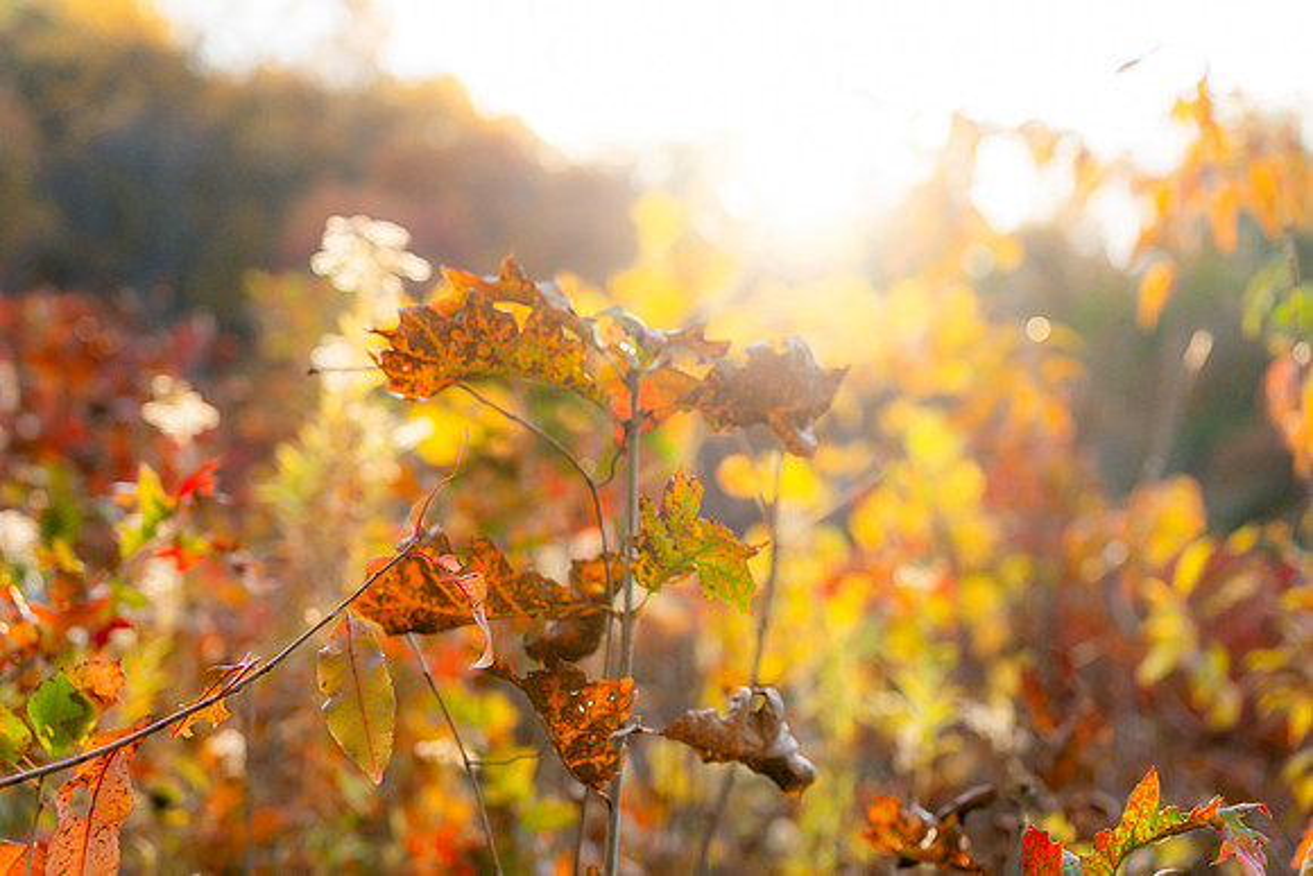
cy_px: 438
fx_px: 3830
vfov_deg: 13.0
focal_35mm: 105
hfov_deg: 19.5
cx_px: 656
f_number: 4.5
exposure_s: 1/640
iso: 800
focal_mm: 105
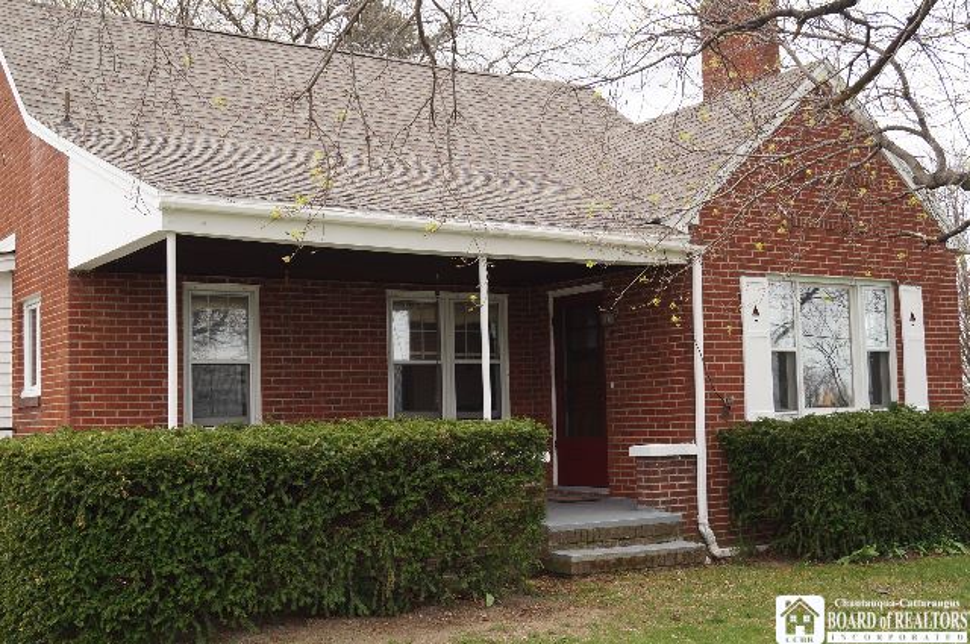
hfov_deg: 46.5
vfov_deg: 31.8
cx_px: 485
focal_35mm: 42
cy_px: 322
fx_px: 1130
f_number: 5.6
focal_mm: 28
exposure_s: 1/100
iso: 100
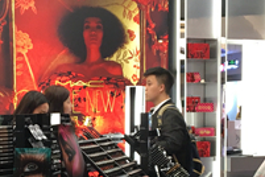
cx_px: 69
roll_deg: +1.5
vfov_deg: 14.2
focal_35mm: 95
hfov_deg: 21.3
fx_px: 699
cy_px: 169
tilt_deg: -3.6
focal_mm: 4.15
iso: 50
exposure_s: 1/33
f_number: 2.2
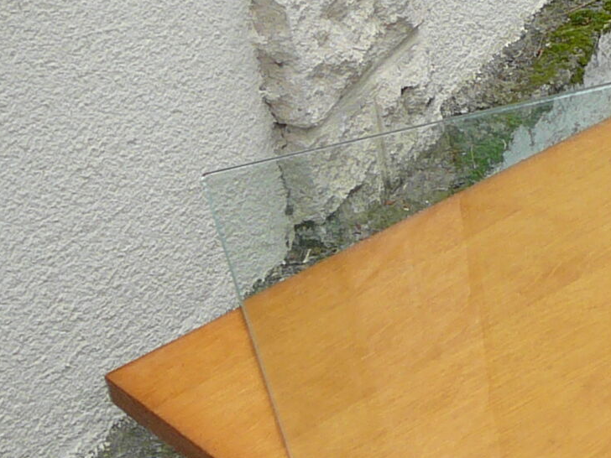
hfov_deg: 14.5
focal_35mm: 123
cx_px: 1018
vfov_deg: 12.0
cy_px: 278
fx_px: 2171
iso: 80
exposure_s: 1/400
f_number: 2.8
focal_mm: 5.2
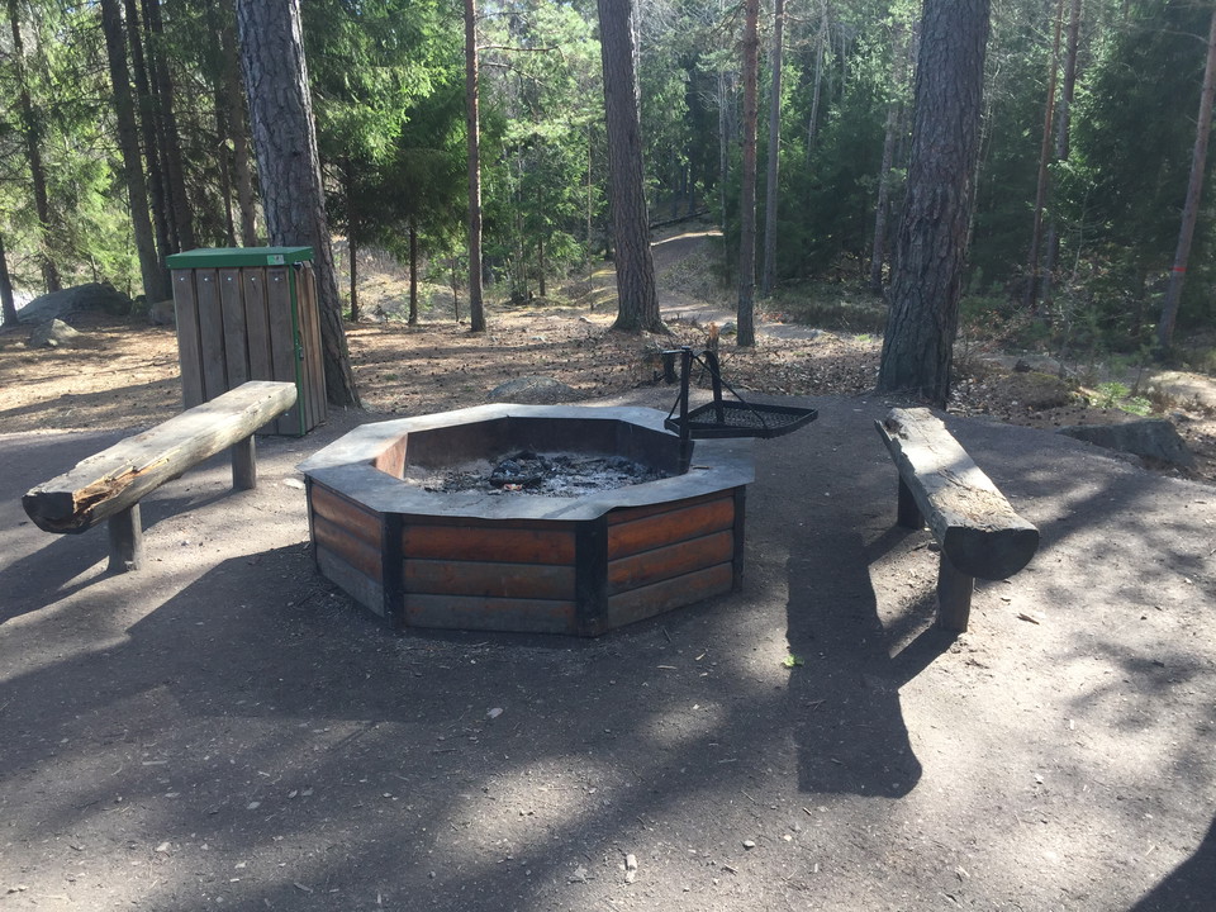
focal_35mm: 29
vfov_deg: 48.2
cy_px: 456
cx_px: 608
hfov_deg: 61.7
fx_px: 1019
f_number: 2.2
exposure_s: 1/253
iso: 32
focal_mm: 4.15
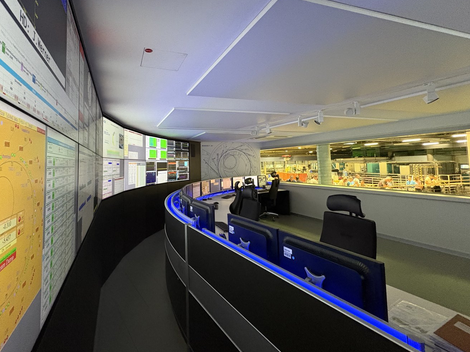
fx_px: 231
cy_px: 152
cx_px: 201
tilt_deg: +3.5
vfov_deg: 74.3
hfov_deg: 90.4
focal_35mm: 17
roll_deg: +1.3
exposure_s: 1/57
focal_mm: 2.22
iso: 800
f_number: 2.2
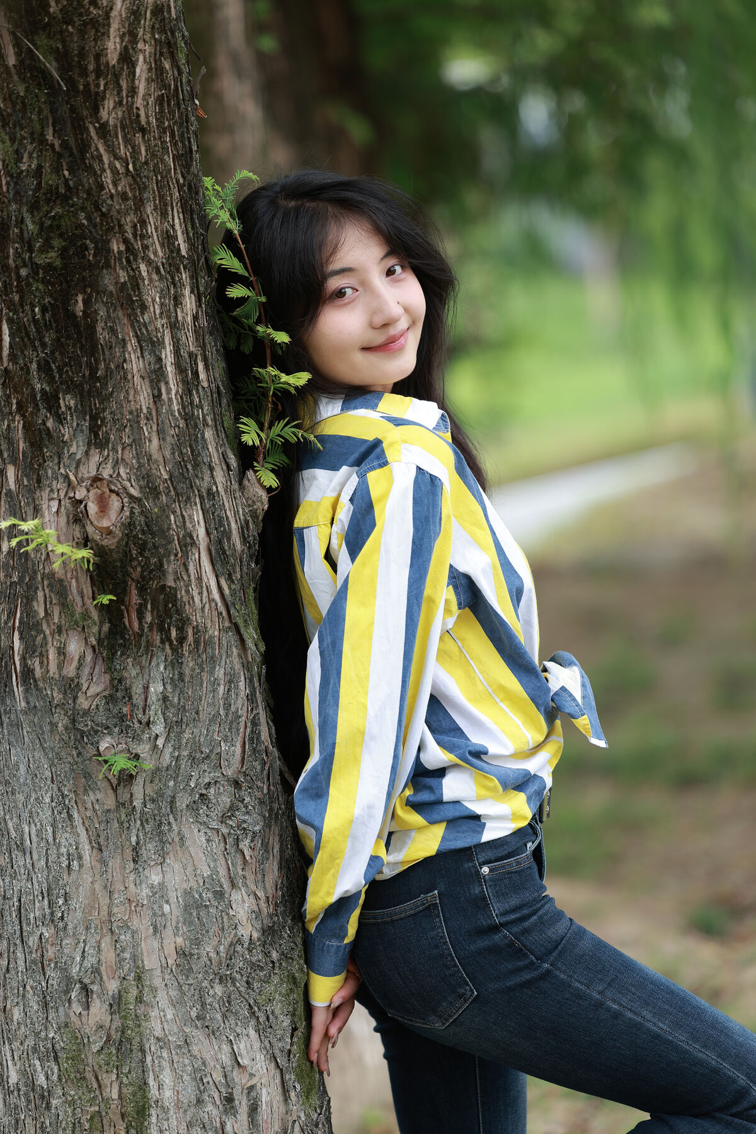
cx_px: 378
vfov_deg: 16.1
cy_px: 567
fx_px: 4000
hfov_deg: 10.8
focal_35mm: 127
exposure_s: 1/250
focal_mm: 128
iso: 100
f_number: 2.8
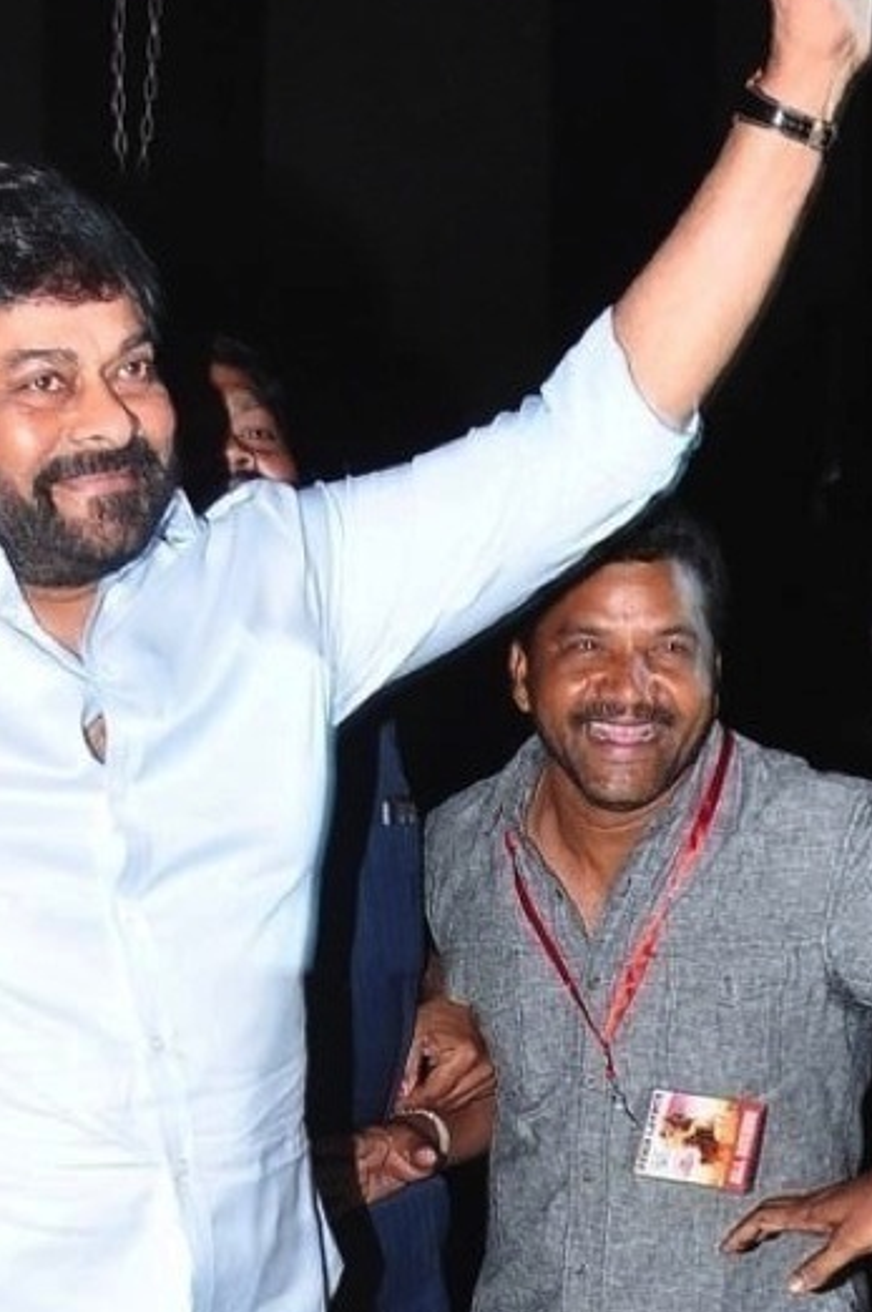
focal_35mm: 135
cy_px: 1468
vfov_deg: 14.8
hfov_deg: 10.1
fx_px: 4914
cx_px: 178
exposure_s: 1/125
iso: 500
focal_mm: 26
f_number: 5
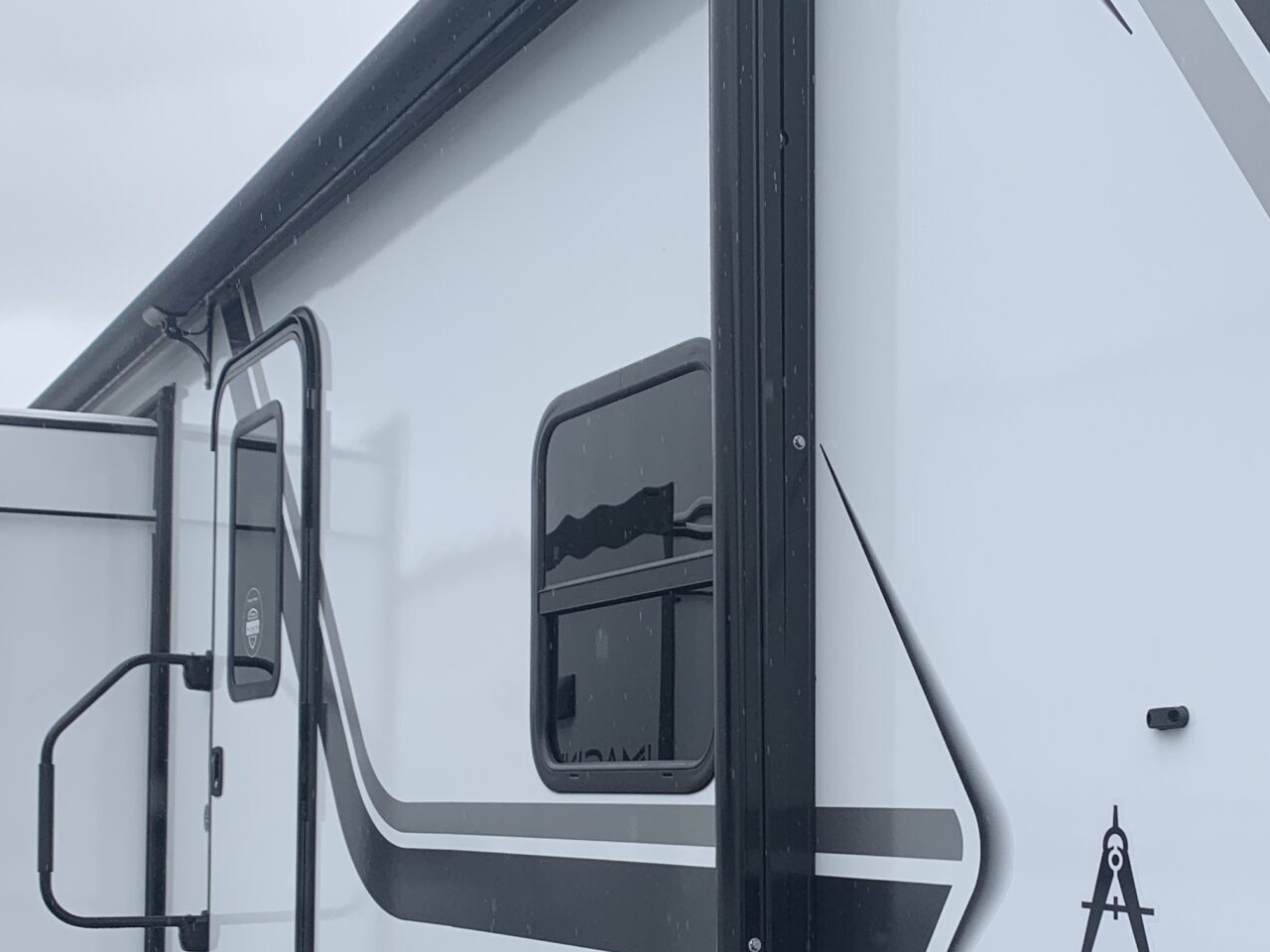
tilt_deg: +3.5
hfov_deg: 36.3
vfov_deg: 27.6
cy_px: 732
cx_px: 874
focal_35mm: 52
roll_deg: -0.5
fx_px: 1908
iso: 25
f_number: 1.8
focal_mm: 4.25
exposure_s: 1/706
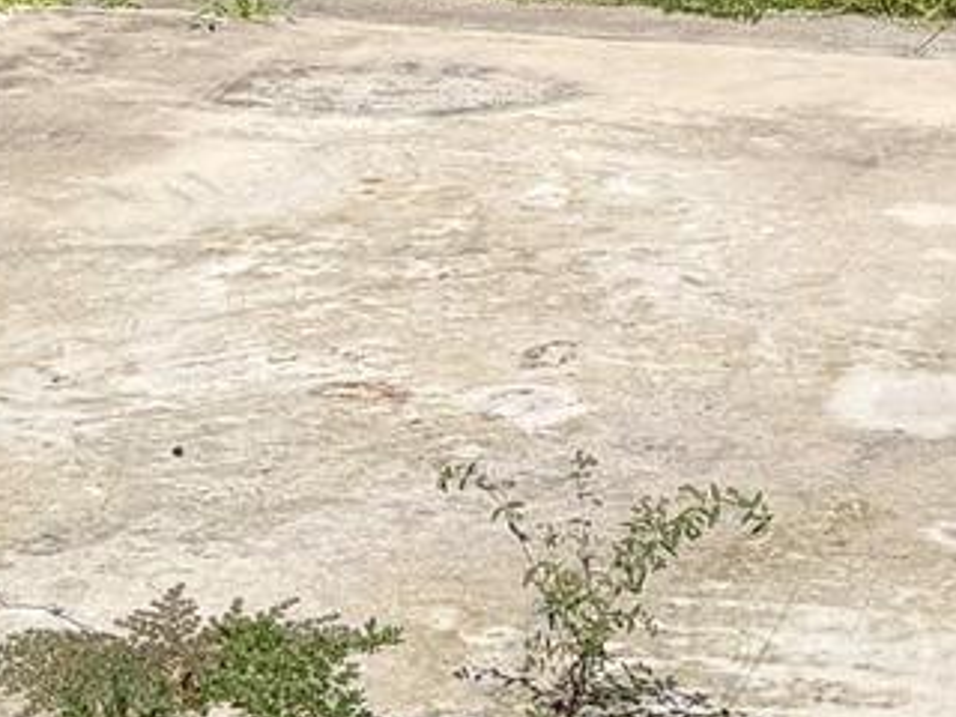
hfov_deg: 16.3
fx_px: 3314
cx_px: 726
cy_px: -612
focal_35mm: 120
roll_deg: -1.4
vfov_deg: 11.4
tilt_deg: +2.6
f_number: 1.78
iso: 80
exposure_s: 1/4975
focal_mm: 6.76
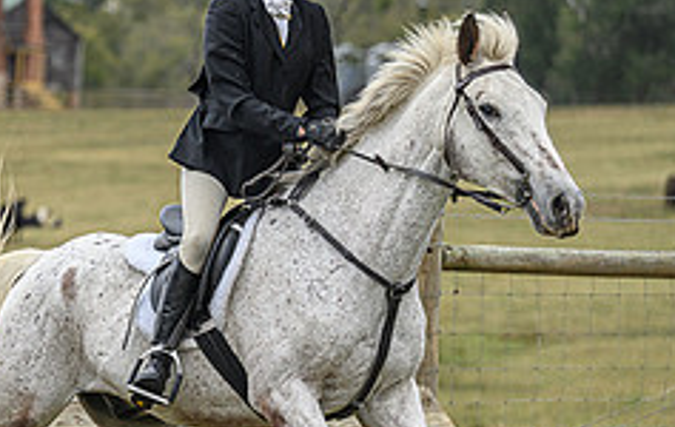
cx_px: -122
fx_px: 5815
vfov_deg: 4.2
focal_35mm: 315
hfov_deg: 6.6
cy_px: 254
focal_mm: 120
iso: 500
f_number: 3.5
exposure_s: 1/800
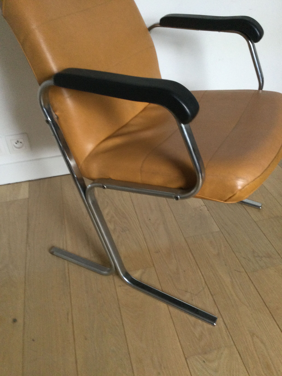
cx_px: 141
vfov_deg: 58.4
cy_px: 188
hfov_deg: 45.4
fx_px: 337
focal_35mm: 31
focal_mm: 3.3
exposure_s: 1/33
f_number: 2.4
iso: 125
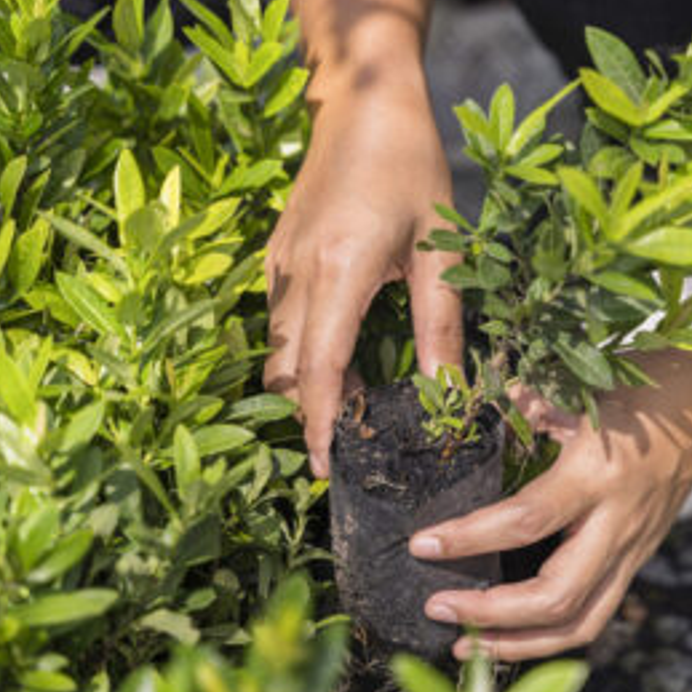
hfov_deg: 16.4
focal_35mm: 106
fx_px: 2397
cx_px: 411
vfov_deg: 16.4
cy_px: 341
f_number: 3.2
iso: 400
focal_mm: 75
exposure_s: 1/1250
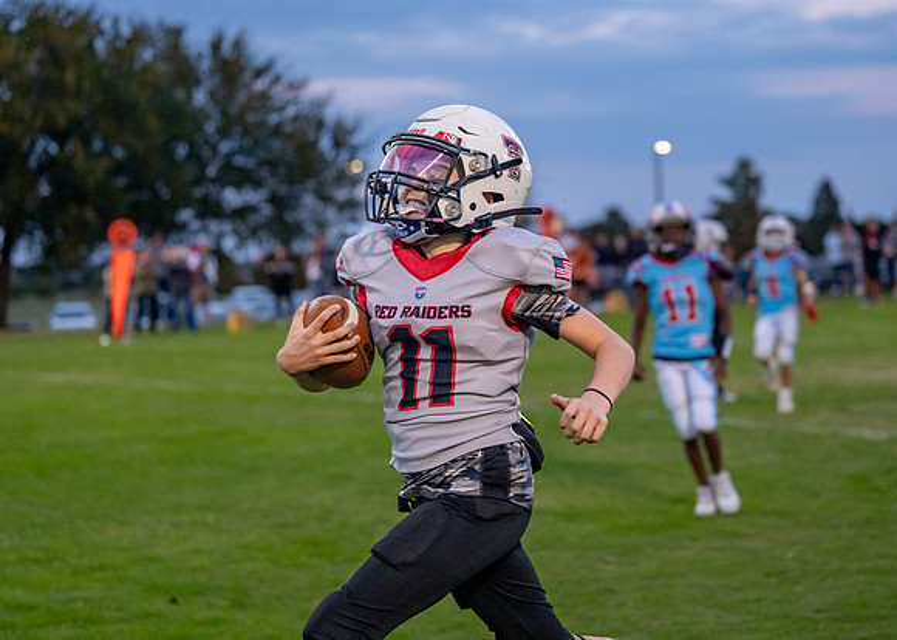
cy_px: 298
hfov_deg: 24.3
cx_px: 492
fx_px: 2084
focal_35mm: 82
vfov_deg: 17.5
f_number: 2.8
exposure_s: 1/1000
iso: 2000
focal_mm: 70
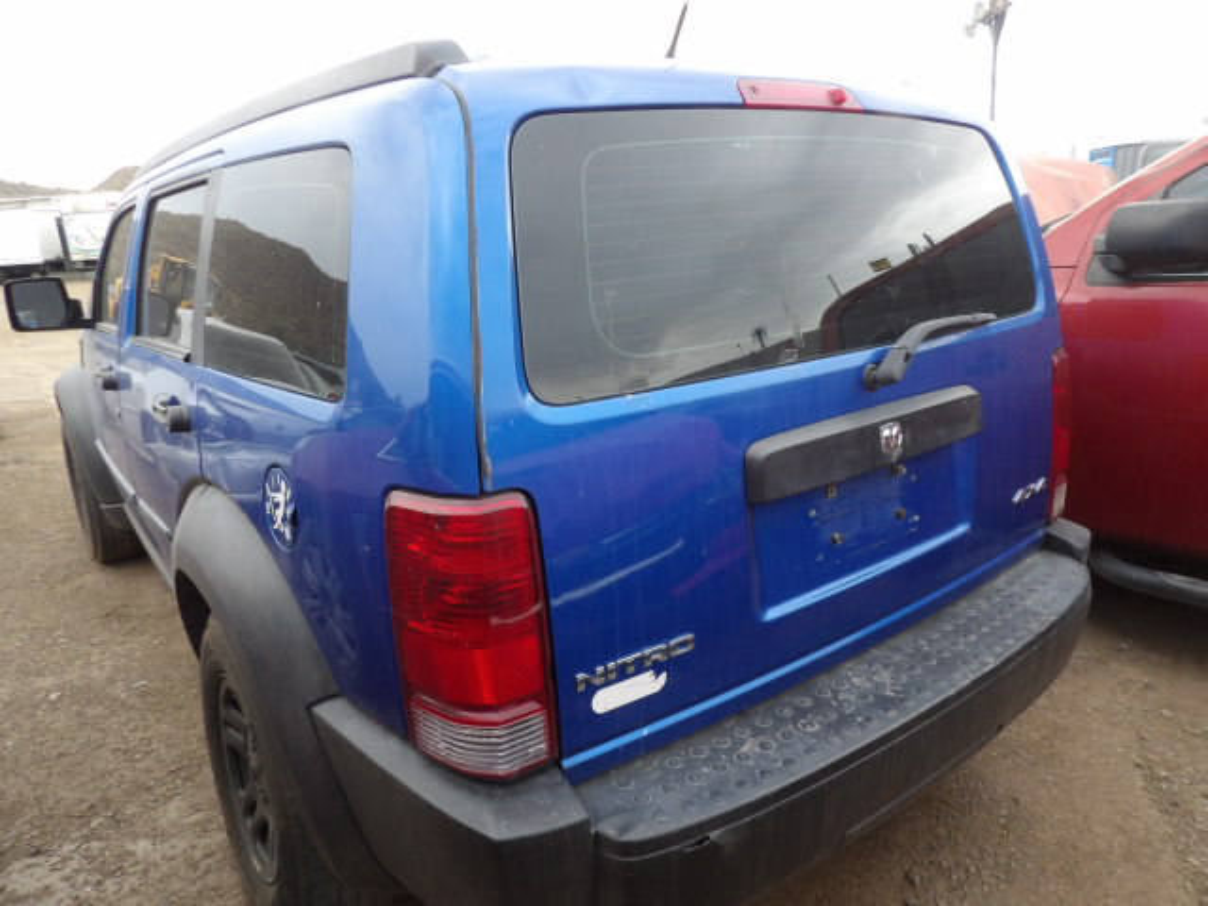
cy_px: 453
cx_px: 604
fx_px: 838
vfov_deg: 56.8
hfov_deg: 71.6
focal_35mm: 24
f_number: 3.2
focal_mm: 4.3
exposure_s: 1/20
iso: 200
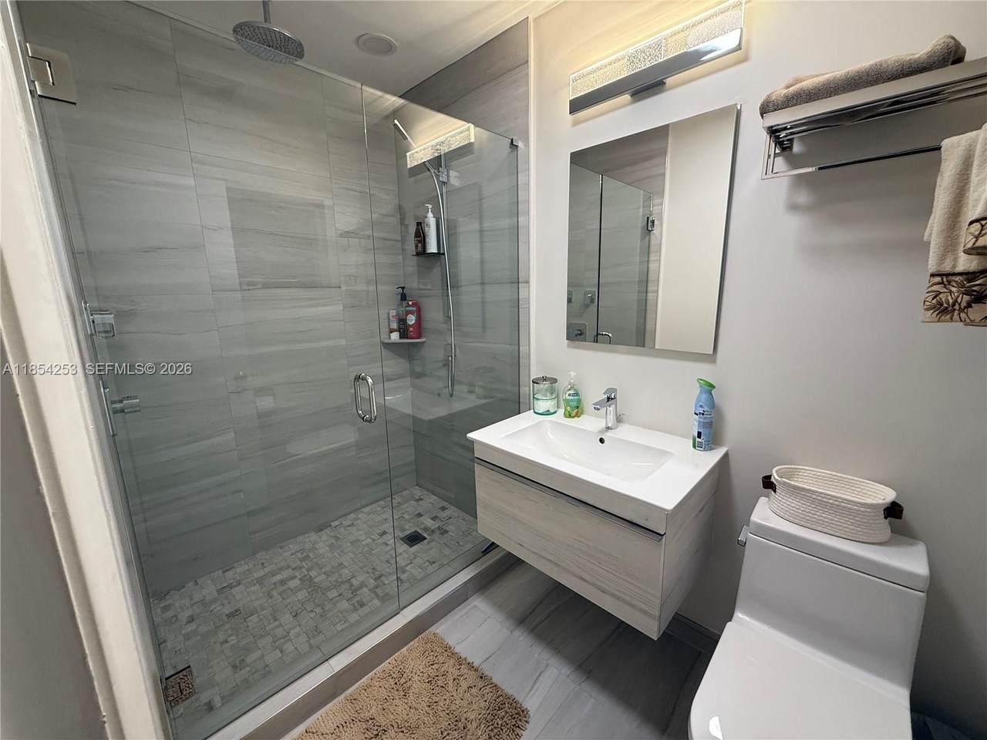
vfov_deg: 85.7
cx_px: 494
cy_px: 370
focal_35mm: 14
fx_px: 399
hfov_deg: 102.1
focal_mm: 2.22
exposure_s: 1/120
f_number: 2.2
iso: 200
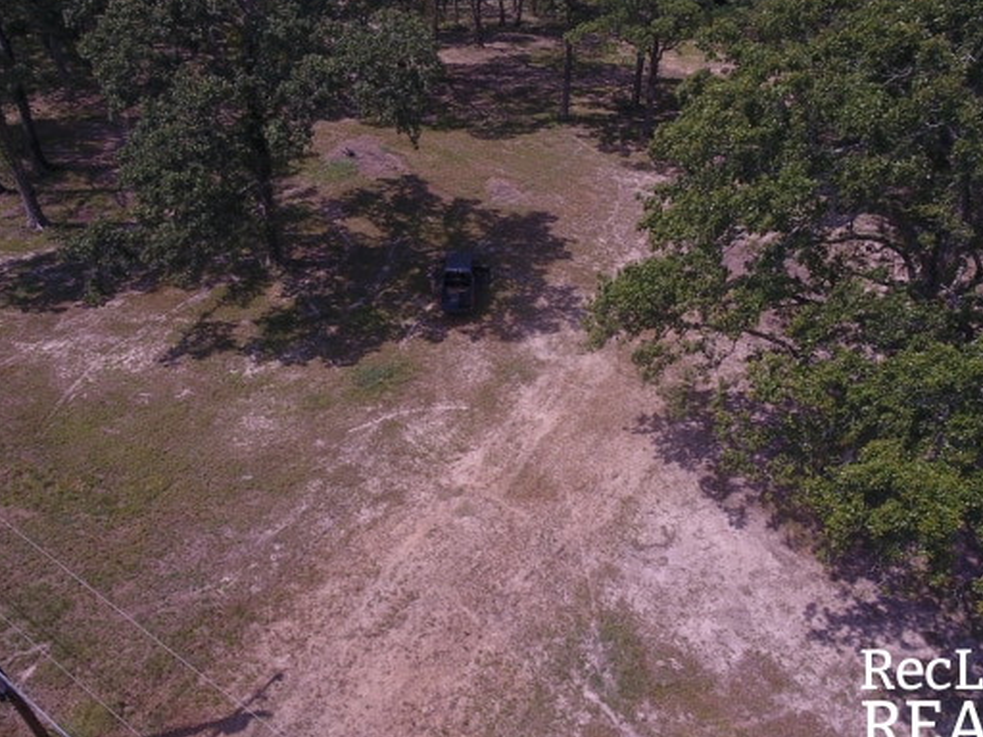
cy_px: 340
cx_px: 503
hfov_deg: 69.4
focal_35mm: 25
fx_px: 710
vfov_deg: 54.8
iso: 100
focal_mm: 3.61
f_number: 2.8
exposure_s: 1/1003
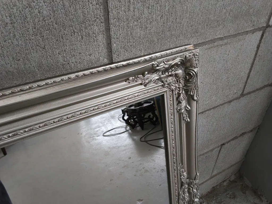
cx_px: 136
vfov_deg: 51.4
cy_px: 102
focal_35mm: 27
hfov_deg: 65.3
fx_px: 212
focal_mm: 2.87
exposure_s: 1/100
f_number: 2
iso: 40
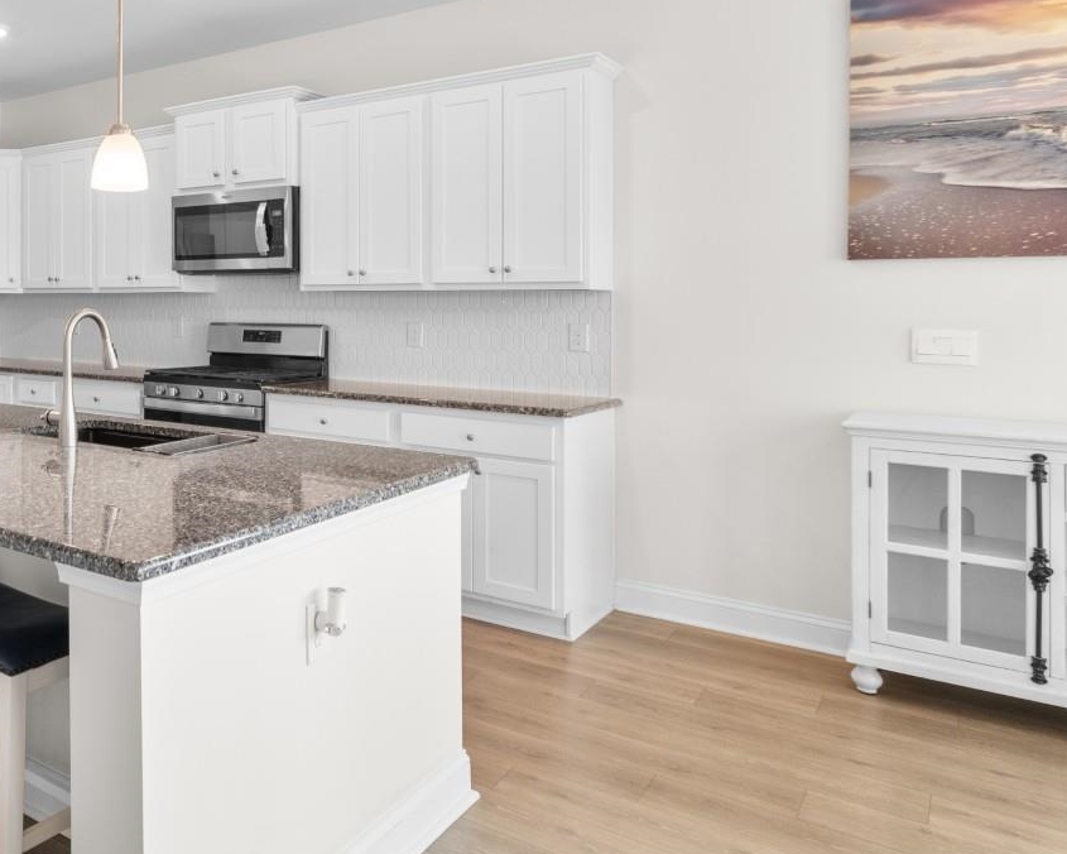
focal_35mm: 27
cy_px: 289
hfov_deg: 56.2
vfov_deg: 52.2
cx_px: 126
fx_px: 853
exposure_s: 1/8
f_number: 4.5
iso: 100
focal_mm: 10
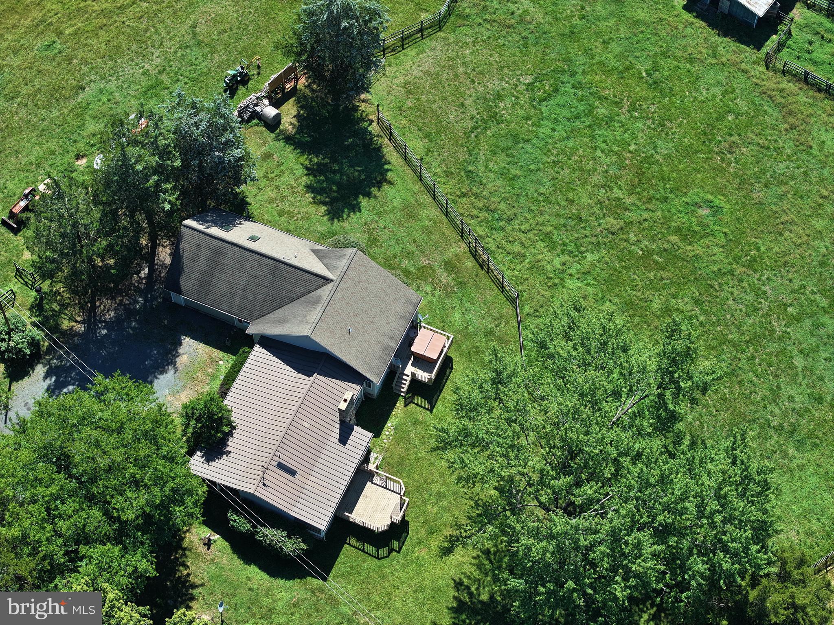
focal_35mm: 70
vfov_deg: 21.0
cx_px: 417
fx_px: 1687
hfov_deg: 27.8
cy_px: 312
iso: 100
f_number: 2.8
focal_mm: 19.35
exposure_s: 1/640
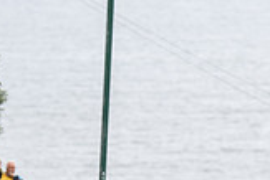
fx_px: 3558
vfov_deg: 2.9
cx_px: 277
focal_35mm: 474
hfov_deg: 4.3
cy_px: 306
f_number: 3.5
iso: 320
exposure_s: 1/1000
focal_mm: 133
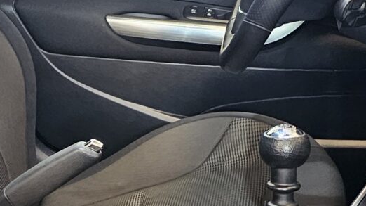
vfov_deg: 9.8
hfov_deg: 17.2
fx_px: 1193
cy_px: 200
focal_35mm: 123
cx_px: 50
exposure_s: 1/25
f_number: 1.7
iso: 1000
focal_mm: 6.3
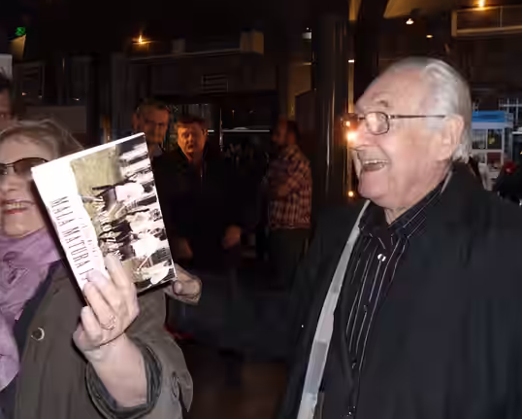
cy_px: 207
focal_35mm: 37
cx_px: 267
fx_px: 572
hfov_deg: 49.1
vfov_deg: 40.2
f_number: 2.8
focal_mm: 6
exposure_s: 1/45
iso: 80
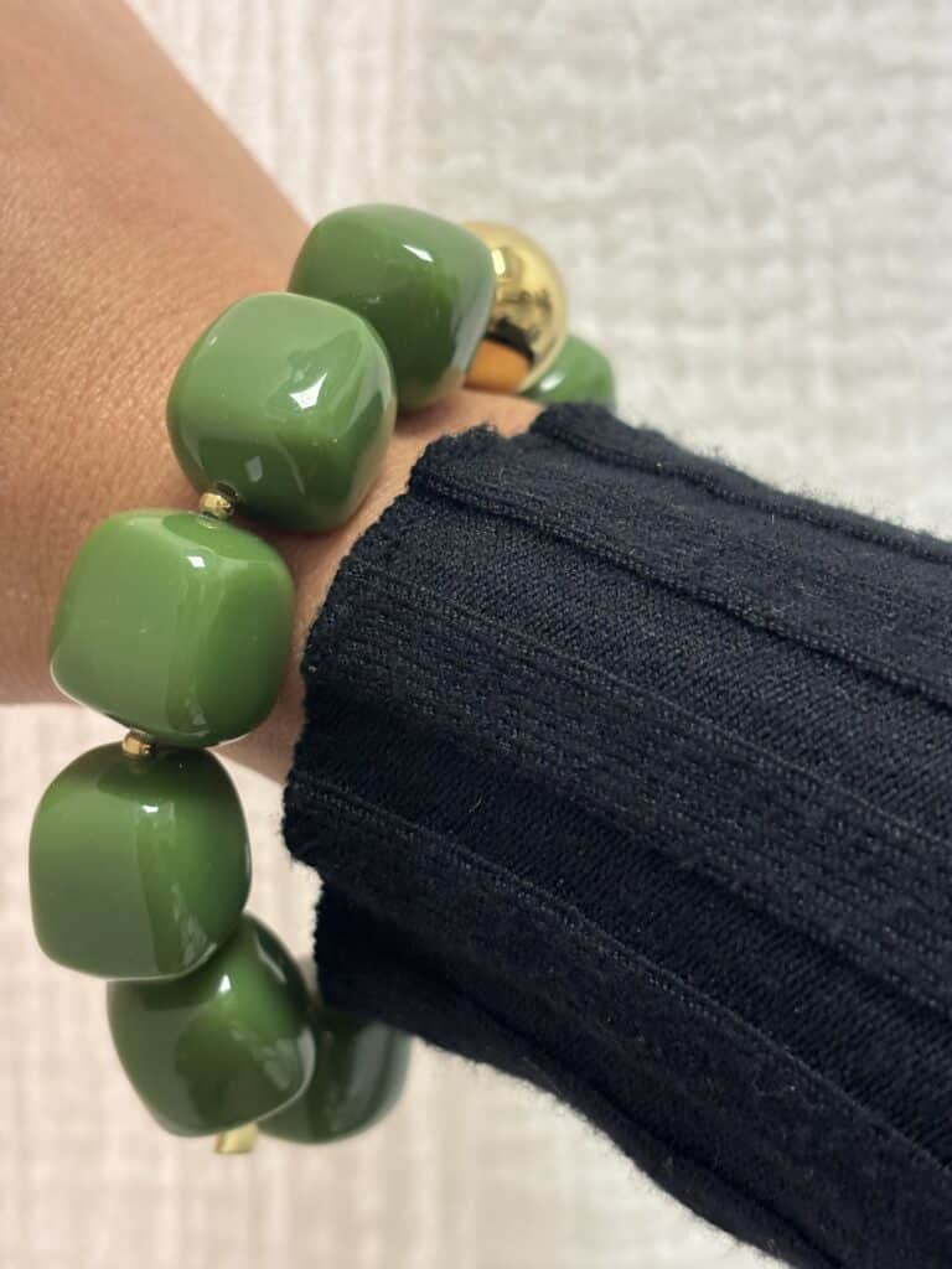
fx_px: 1907
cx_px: 476
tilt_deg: -13.5
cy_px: 634
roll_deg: -1.0
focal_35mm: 52
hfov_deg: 28.0
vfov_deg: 36.8
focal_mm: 5.96
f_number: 1.6
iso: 125
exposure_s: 1/50
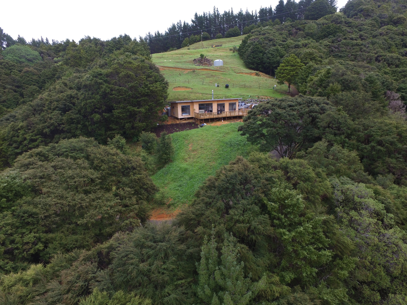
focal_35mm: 20
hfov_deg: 81.7
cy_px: 152
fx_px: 235
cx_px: 204
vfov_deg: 66.0
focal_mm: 3.61
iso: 100
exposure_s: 1/136
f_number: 2.8
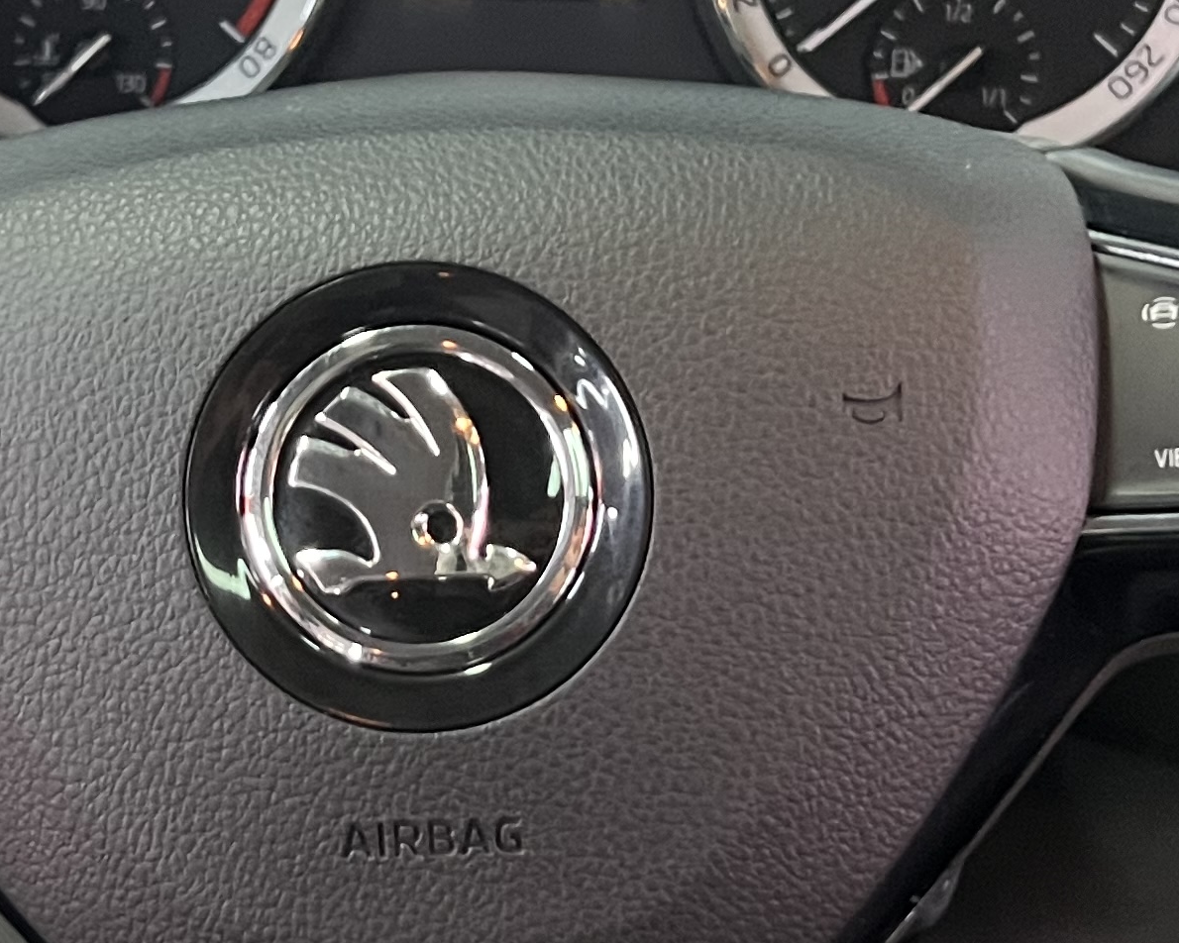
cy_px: 482
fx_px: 3001
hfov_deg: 22.1
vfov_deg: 17.9
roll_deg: +1.5
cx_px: 314
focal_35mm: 86
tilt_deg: -34.8
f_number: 1.5
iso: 500
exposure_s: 1/33
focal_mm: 5.7
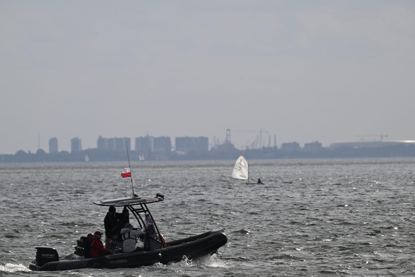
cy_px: 138
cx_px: 208
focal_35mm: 600
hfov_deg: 3.4
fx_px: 6917
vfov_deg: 2.3
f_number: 10
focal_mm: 600
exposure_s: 1/640
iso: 125
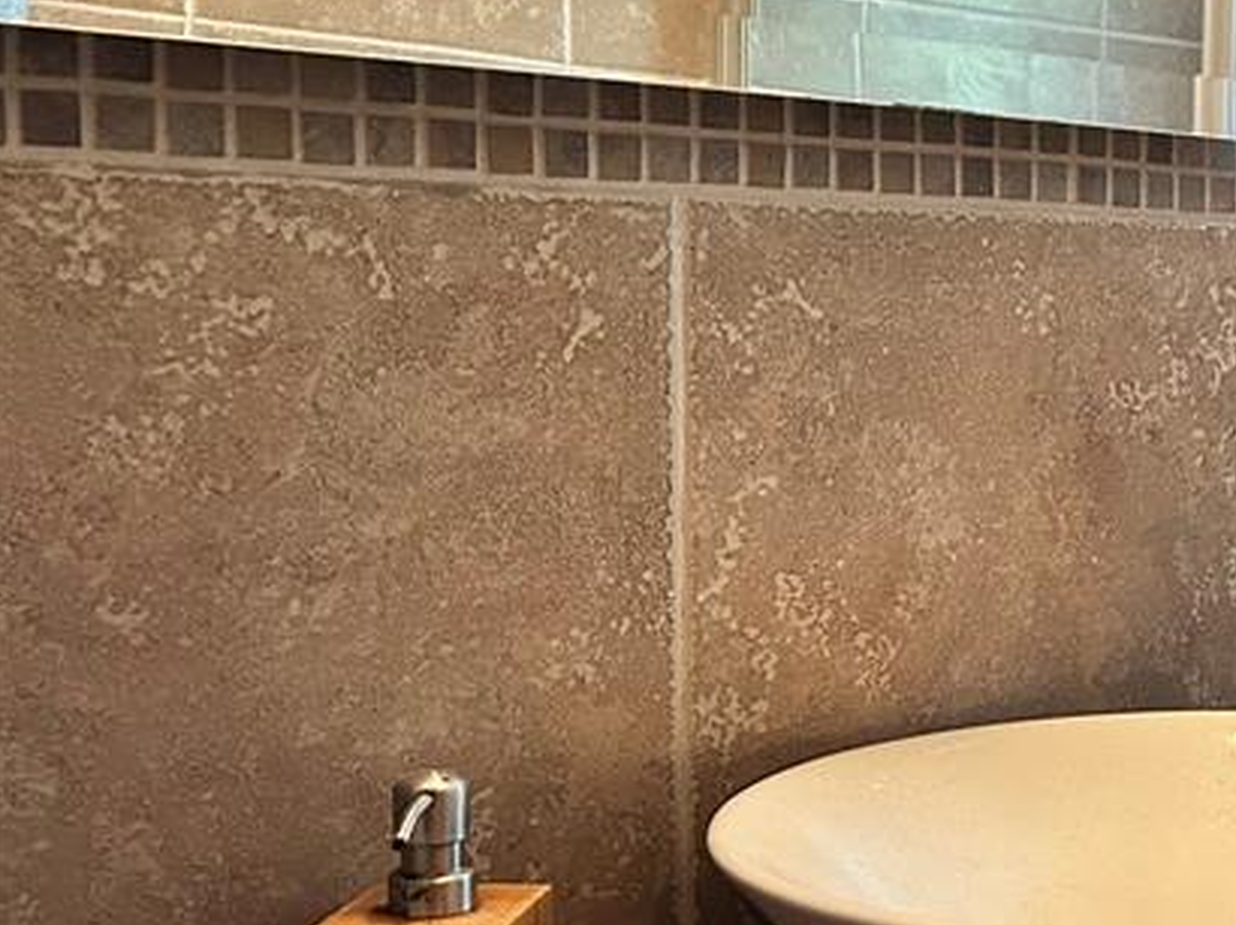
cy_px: 491
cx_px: 1534
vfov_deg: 22.6
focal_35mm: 65
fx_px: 2320
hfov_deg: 26.2
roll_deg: -1.0
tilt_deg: -5.6
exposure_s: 1/60
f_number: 1.5
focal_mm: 5.7
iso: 500
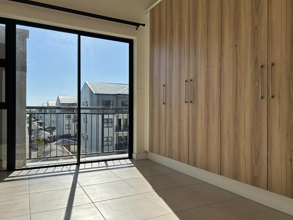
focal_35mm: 27
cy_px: 110
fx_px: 229
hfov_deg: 65.3
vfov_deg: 51.4
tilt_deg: -0.2
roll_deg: +0.5
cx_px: 143
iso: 50
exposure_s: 1/5076
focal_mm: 5.7
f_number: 1.5
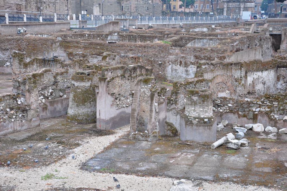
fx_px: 597
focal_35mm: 75
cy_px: 96
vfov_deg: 18.1
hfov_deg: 27.0
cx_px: 144
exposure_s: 1/60
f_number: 8
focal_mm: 50
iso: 360
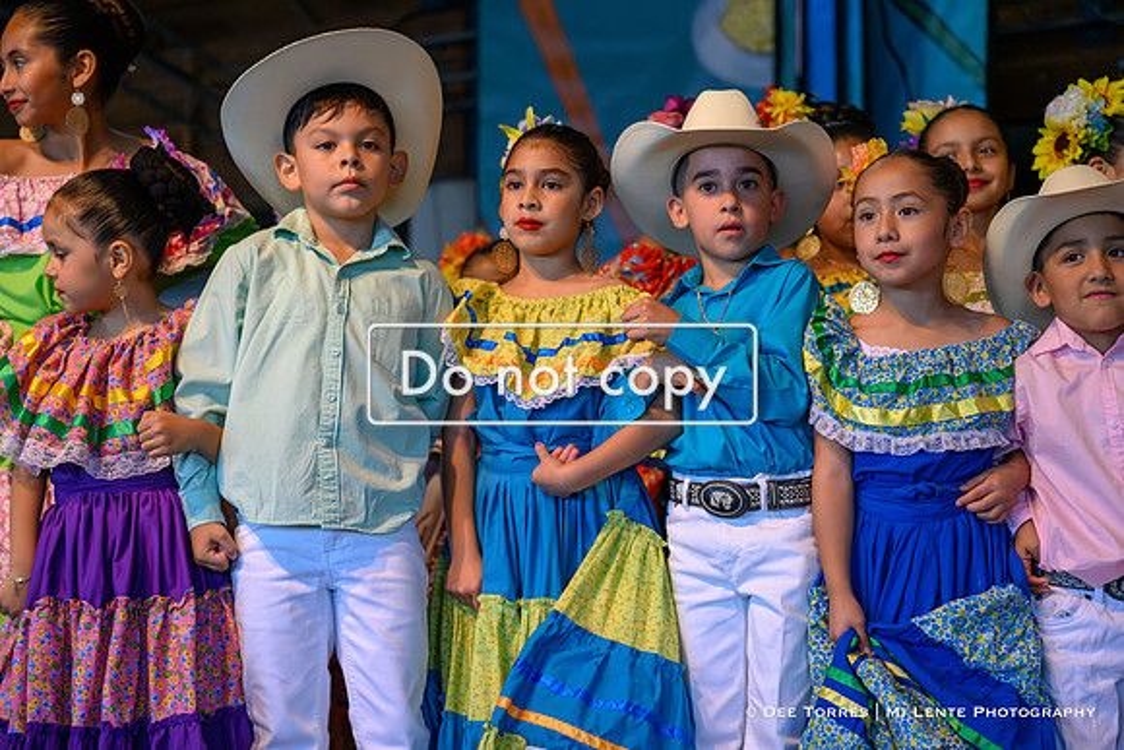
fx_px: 2186
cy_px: 375
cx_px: 562
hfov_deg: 28.8
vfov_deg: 19.5
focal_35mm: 70
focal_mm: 70
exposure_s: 1/1600
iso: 6400
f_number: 3.5
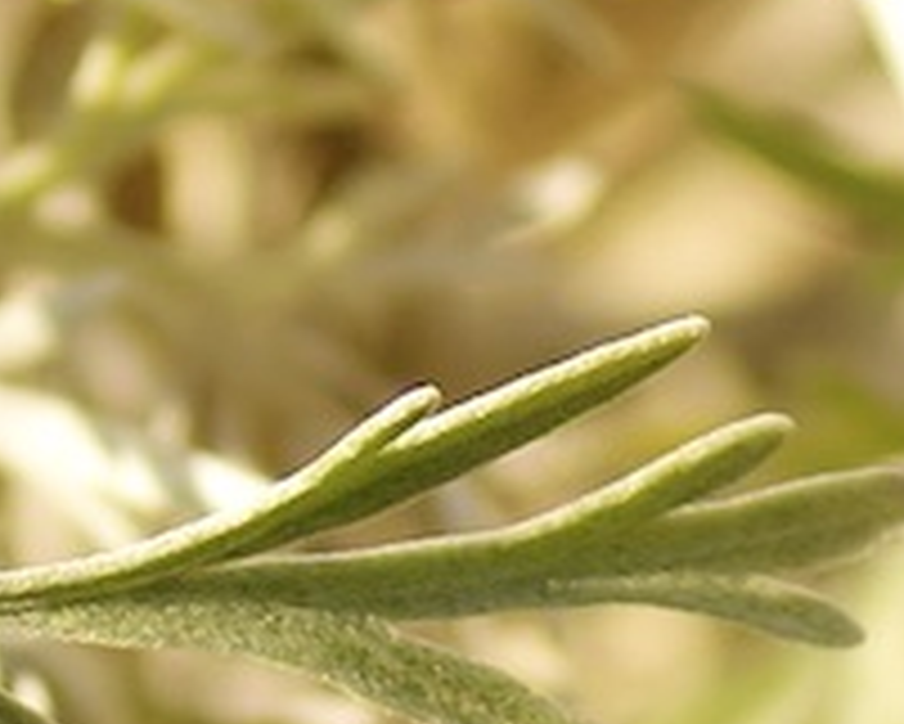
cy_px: -913
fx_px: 21013
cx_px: -117
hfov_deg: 2.5
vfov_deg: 2.0
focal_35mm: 785
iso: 100
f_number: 4
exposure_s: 1/400
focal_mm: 70
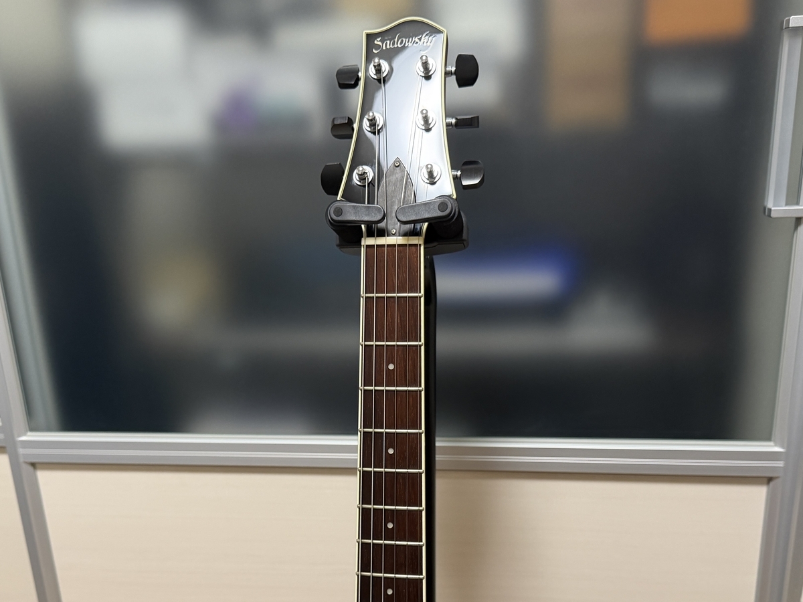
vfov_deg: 56.8
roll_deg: +2.9
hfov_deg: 71.6
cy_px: 301
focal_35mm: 24
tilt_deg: -19.3
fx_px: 557
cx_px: 402
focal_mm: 6.76
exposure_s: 1/50
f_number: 1.78
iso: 250
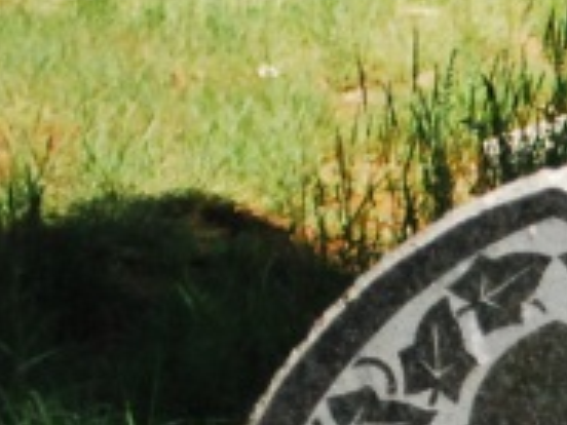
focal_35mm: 337
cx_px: 1473
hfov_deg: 5.6
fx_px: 5520
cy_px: 815
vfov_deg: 4.4
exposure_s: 1/4000
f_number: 5.3
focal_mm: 42
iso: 1600
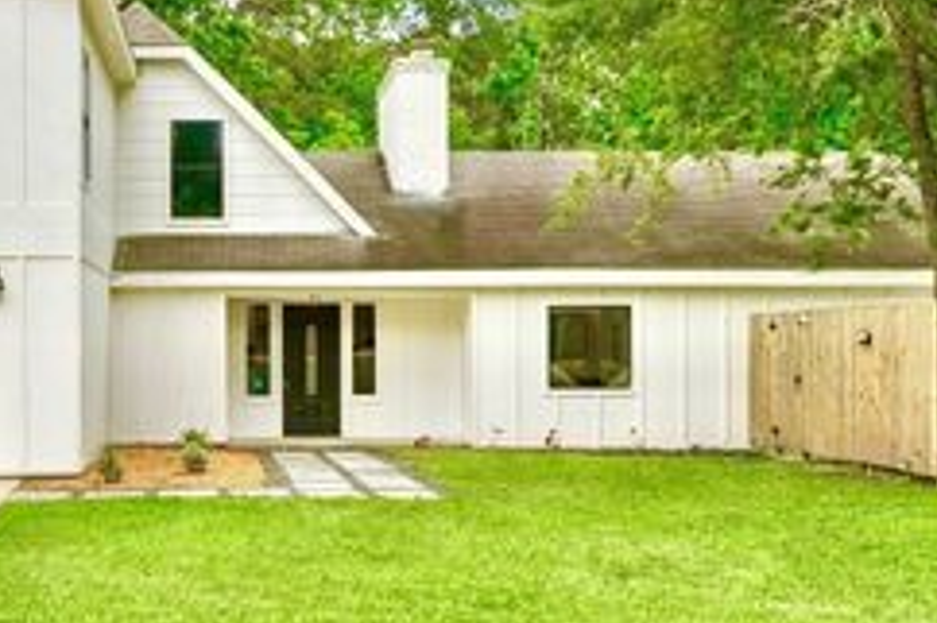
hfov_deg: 31.7
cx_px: 205
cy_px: 319
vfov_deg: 21.9
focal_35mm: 62
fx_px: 1613
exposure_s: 1/1000
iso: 500
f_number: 8
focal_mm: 30
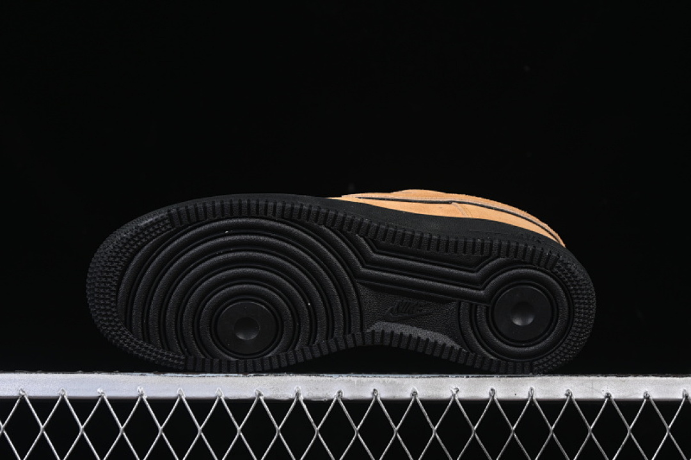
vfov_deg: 18.2
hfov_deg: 27.0
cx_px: 346
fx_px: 1439
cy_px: 230
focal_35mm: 75
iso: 160
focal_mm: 50
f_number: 6.3
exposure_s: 1/60
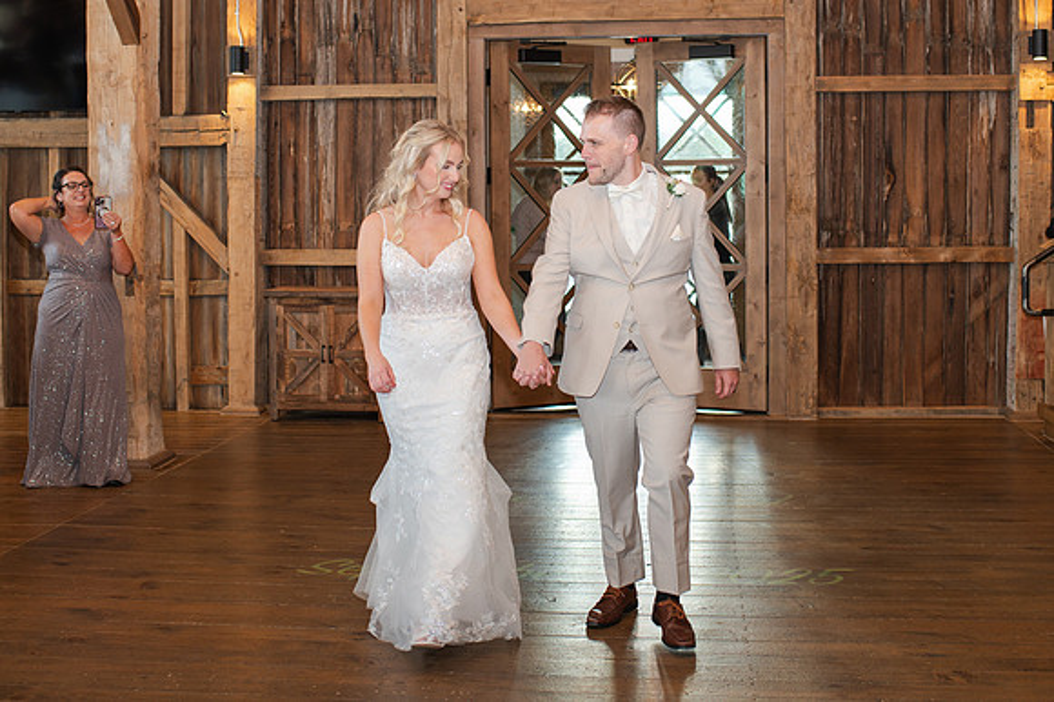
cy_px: 242
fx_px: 1419
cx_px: 528
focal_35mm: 49
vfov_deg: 27.6
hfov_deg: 40.7
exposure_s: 1/200
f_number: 3.2
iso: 560
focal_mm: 35
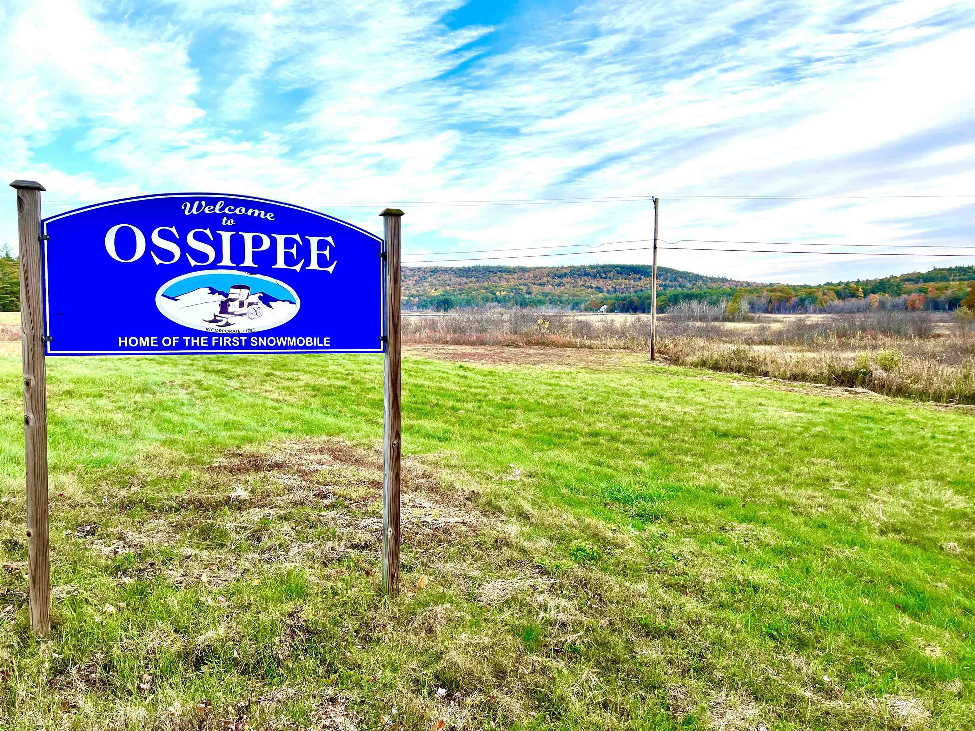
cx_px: 488
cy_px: 366
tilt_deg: -5.1
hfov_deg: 67.3
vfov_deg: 53.1
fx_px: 732
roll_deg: -0.5
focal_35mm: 26
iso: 50
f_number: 1.5
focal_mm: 5.7
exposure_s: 1/991
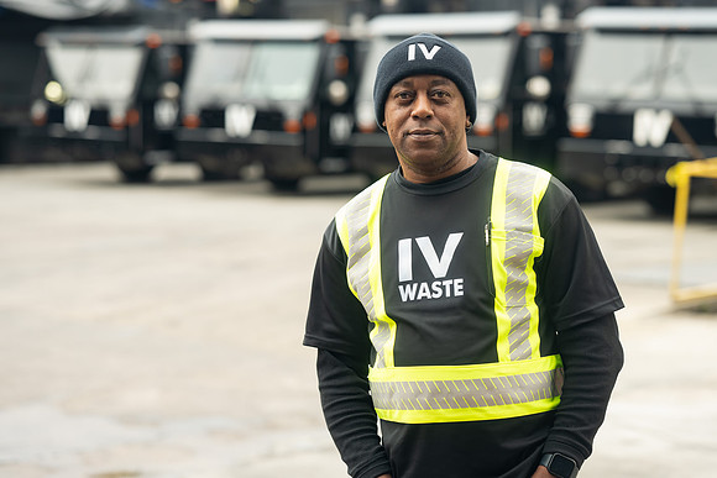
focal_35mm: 85
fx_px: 1693
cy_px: 239
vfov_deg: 16.1
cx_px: 358
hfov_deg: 23.9
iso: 200
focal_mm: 85
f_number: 2.8
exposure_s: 1/320
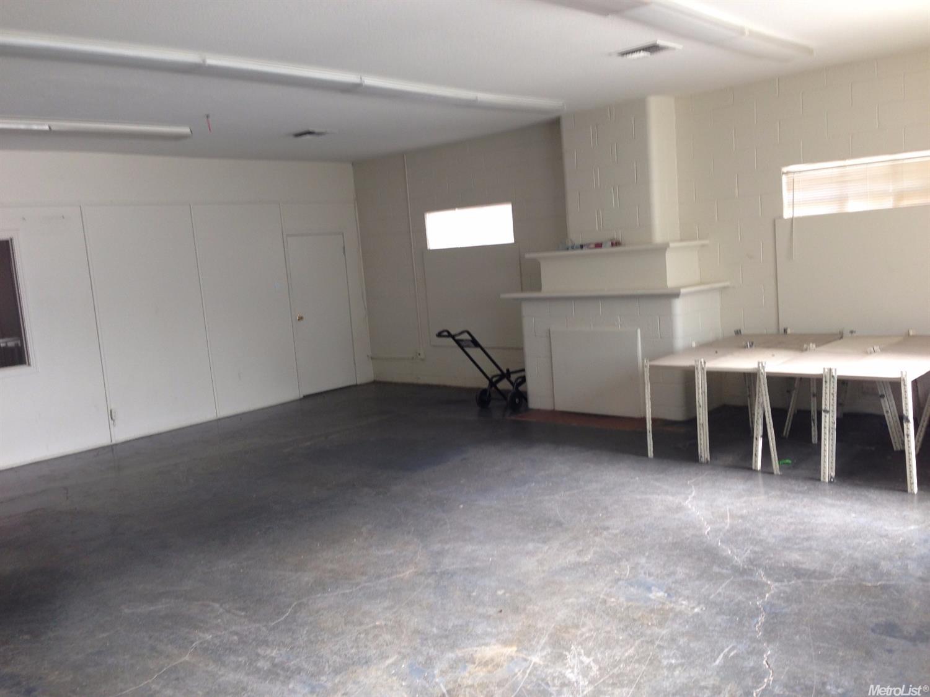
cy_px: 348
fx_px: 886
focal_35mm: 33
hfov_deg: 55.4
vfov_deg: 42.9
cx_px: 465
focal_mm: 4.12
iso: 50
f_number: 2.4
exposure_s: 1/40
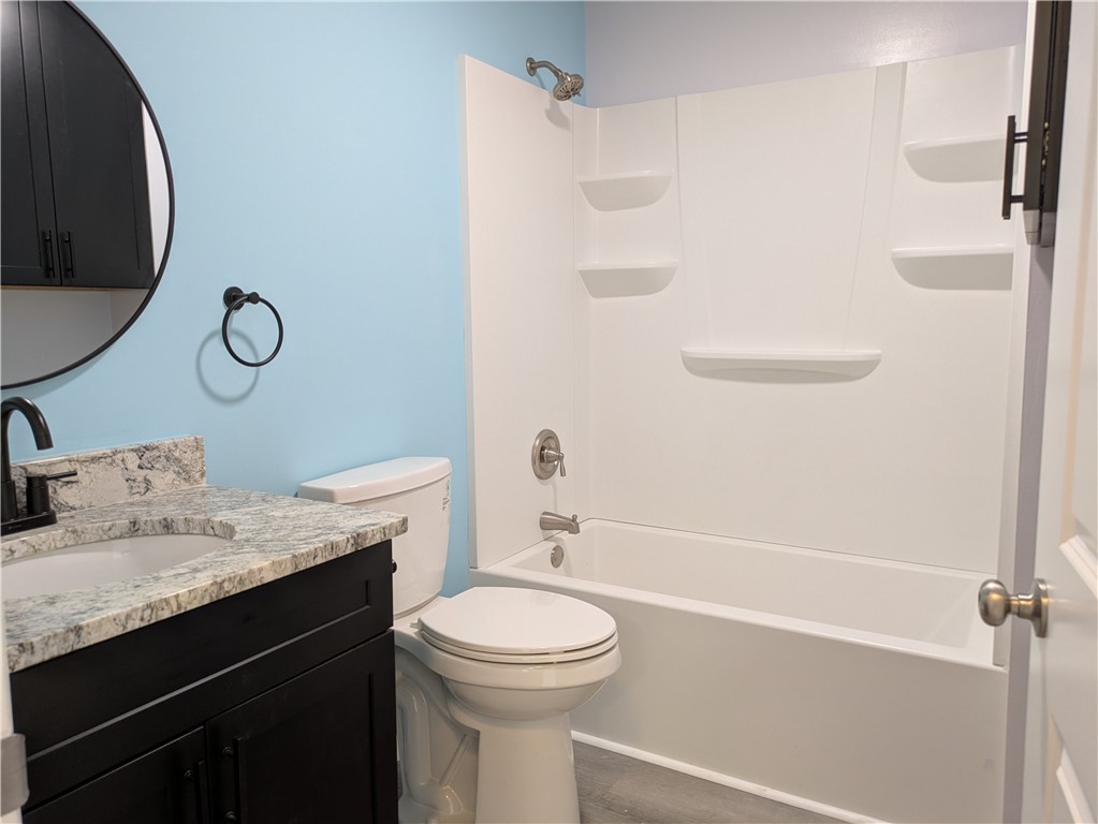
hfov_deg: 69.4
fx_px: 793
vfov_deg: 54.9
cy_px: 412
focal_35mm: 25
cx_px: 549
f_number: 1.89
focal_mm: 5.43
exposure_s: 1/24
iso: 114
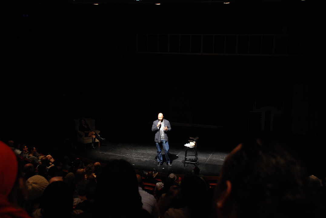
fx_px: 381
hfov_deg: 46.4
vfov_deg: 32.0
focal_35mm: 42
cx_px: 163
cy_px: 109
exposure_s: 1/13
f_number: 4
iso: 400
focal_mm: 28
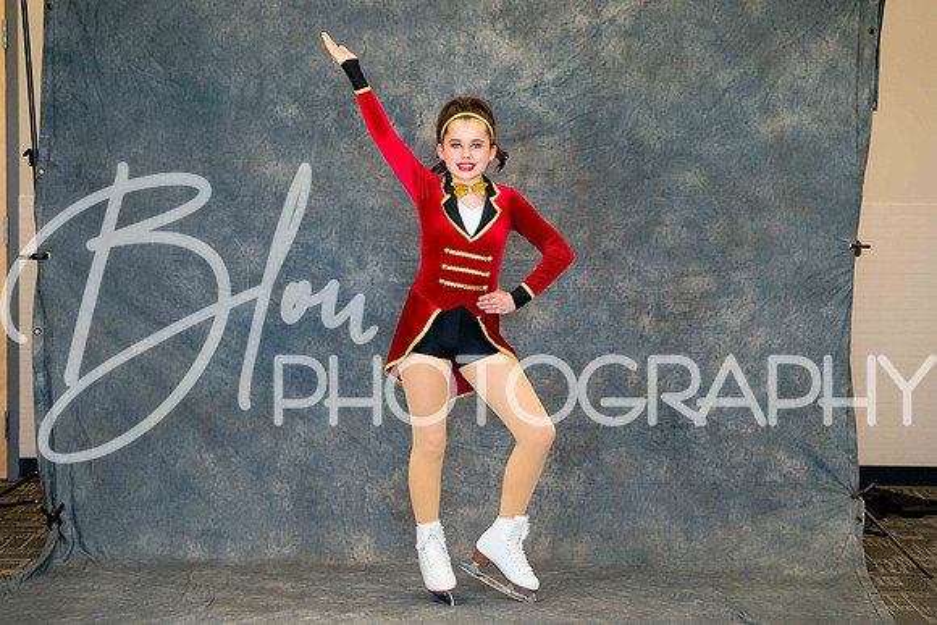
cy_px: 308
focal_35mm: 86
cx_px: 460
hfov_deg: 23.5
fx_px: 2250
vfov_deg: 15.8
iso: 2000
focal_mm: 85
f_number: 3.2
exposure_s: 1/160
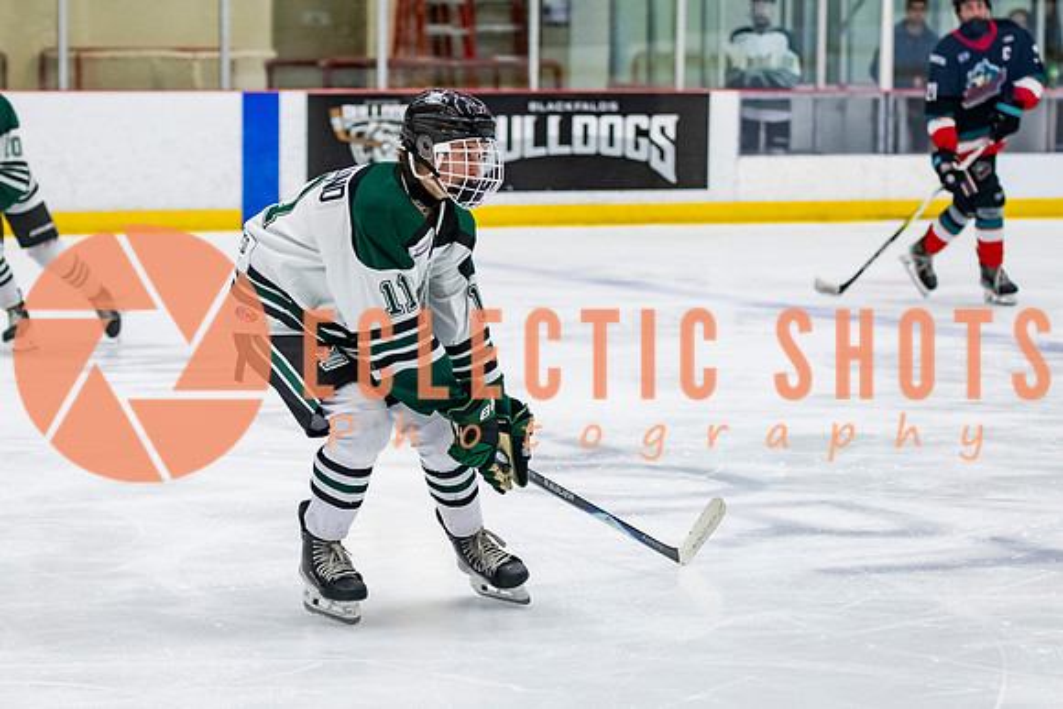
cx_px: 426
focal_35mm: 132
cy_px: 387
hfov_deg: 15.5
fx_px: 3893
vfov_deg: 10.4
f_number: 3.2
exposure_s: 1/640
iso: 2000
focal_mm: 80
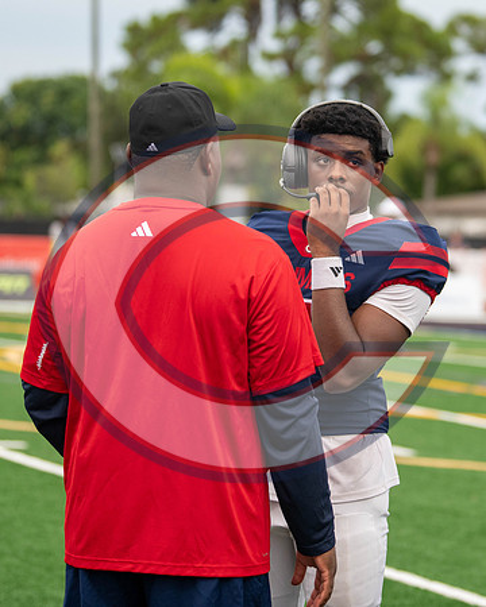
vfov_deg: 11.6
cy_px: 230
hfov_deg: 9.3
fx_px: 2984
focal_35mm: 166
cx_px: 336
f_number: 2.8
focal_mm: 95
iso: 500
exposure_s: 1/1000
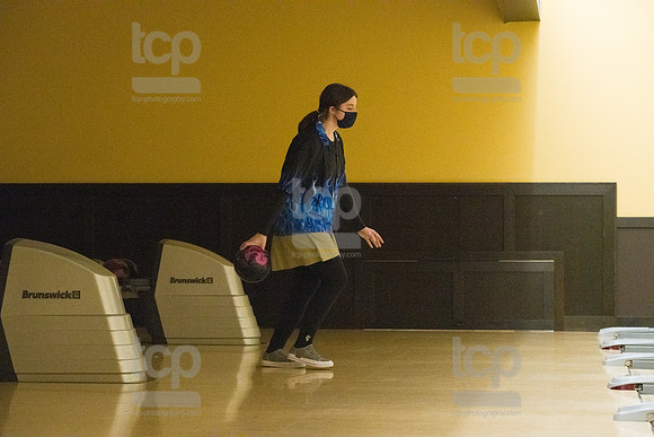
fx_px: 1817
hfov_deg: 20.4
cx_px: 327
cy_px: 218
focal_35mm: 100
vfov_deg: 13.7
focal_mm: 100
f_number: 4.5
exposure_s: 1/1000
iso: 10000
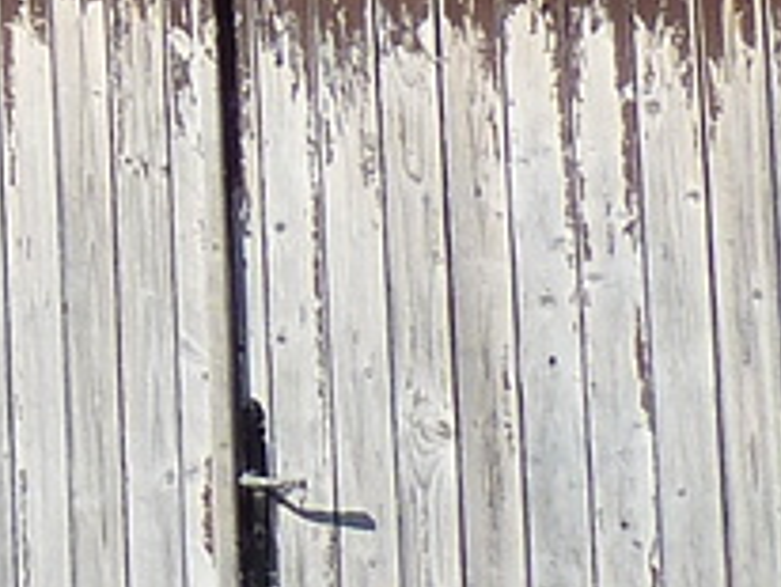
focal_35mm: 248
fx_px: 5602
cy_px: -799
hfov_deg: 6.6
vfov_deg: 5.8
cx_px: -2127
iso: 80
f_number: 4
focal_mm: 5.3
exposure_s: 1/320
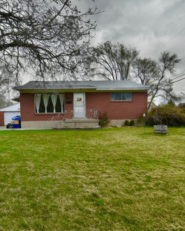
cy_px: 117
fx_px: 151
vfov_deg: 75.0
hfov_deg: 62.5
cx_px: 72
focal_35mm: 22
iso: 100
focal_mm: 15
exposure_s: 1/160
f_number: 6.3
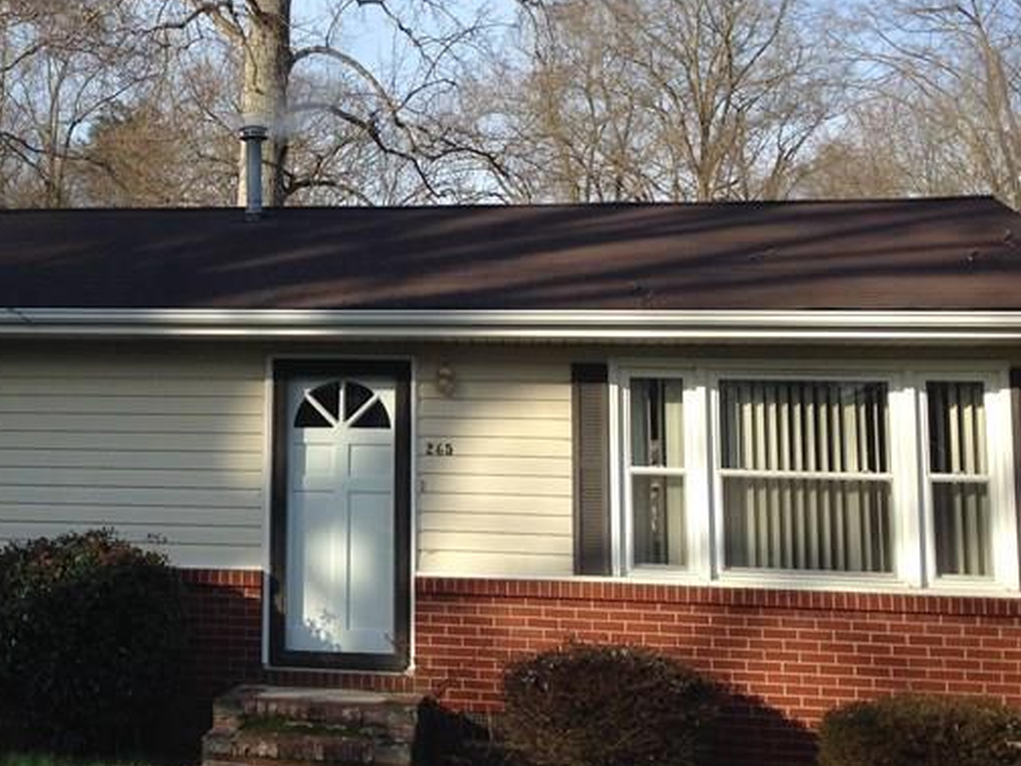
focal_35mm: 67
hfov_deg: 28.1
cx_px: 148
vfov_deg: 21.8
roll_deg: -2.6
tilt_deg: +8.8
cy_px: 241
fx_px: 1976
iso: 50
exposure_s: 1/704
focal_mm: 4.12
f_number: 2.4
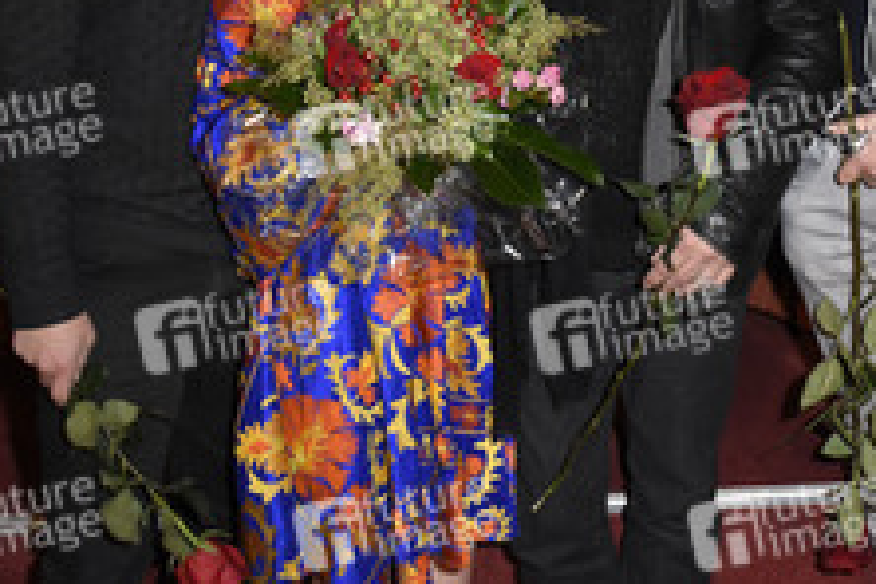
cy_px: 32
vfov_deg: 21.6
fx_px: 1484
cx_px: 685
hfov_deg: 32.1
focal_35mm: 61
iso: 2000
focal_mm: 20
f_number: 6.3
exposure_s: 1/60
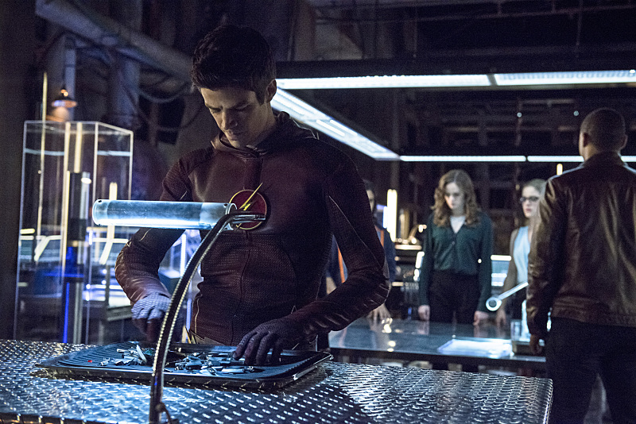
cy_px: 212
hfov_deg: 41.1
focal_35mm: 48
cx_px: 318
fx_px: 848
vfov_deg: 28.1
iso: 4000
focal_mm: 48
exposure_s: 1/125
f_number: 4.5
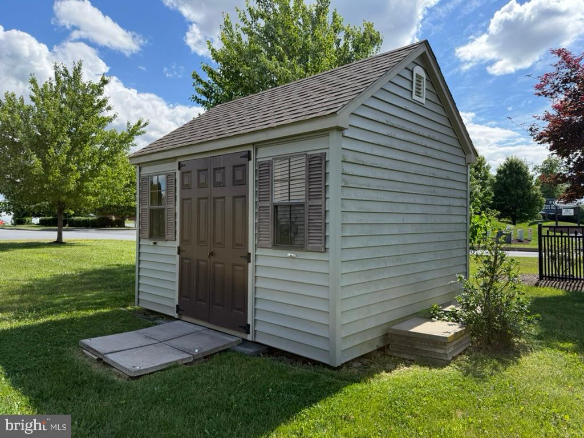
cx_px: 292
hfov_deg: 71.6
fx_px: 405
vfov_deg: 56.8
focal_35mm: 24
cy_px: 219
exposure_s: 1/3584
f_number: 1.78
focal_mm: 6.76
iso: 100
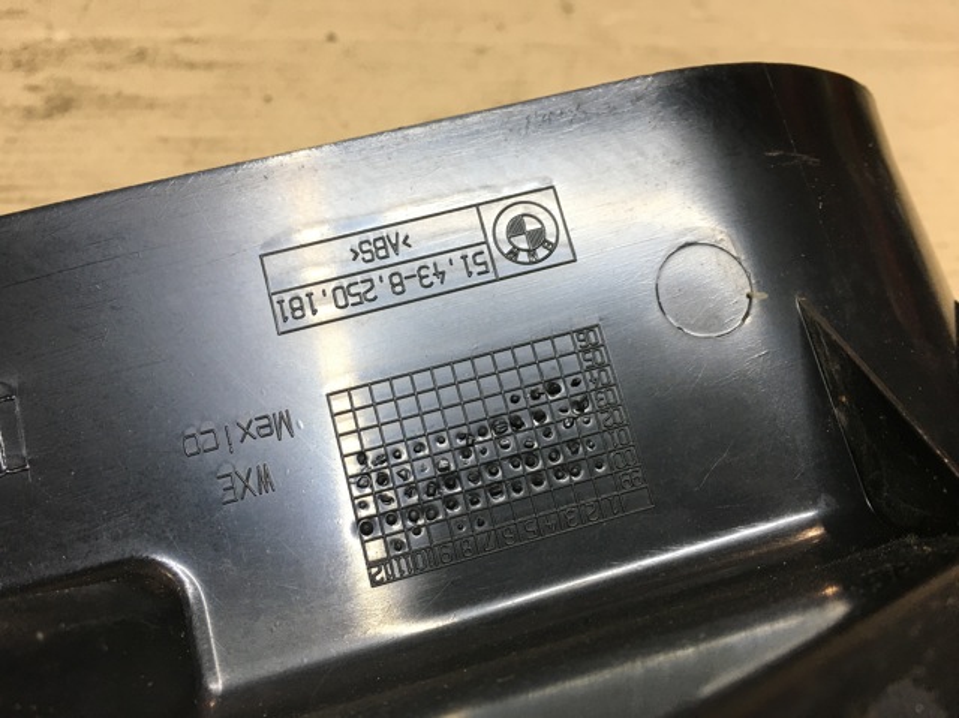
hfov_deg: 61.7
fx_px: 803
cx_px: 480
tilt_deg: -43.3
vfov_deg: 48.2
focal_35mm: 29
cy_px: 359
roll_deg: -5.5
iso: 50
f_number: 2.2
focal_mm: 4.15
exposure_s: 1/33
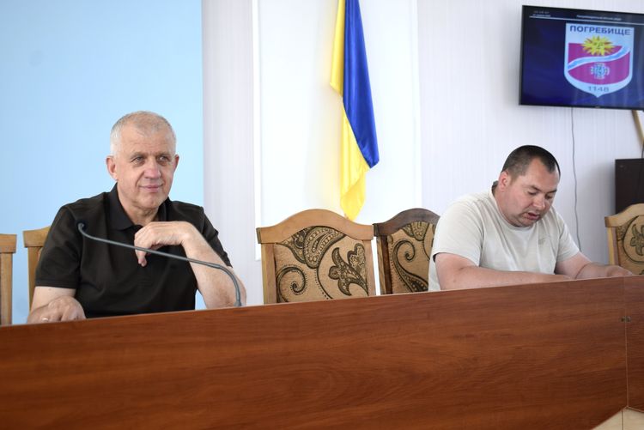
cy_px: 215
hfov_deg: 35.0
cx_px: 322
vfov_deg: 23.8
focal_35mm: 57
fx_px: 1020
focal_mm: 38
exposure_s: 1/100
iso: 400
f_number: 5
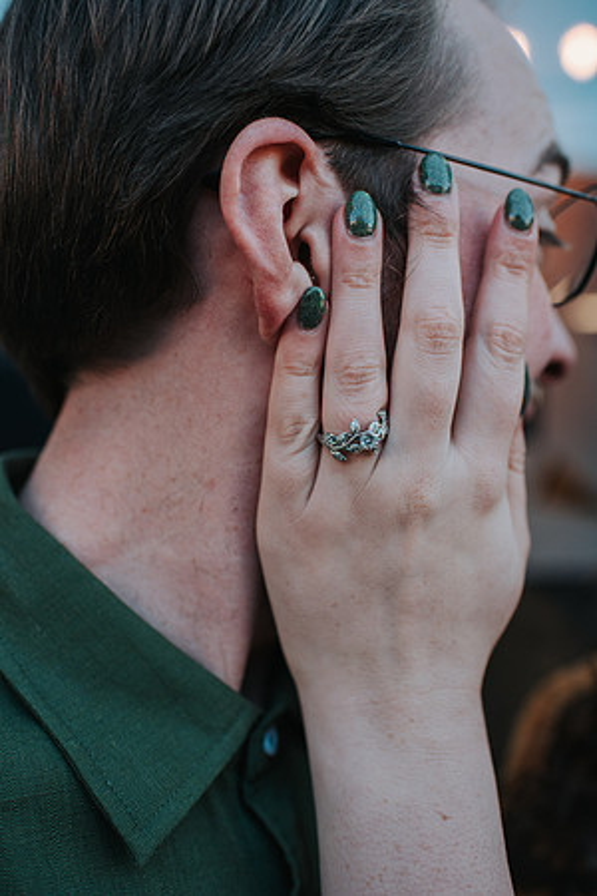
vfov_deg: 54.4
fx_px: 871
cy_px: 448
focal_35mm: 35
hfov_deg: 37.9
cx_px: 298
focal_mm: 35
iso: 800
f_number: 3.2
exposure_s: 1/1250
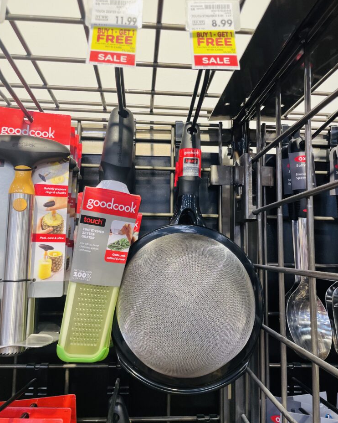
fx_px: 350
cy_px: 207
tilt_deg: +7.3
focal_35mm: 28
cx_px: 164
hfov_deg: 51.5
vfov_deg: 62.2
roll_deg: -0.9
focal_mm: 4.2
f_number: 1.6
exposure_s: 1/120
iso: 80
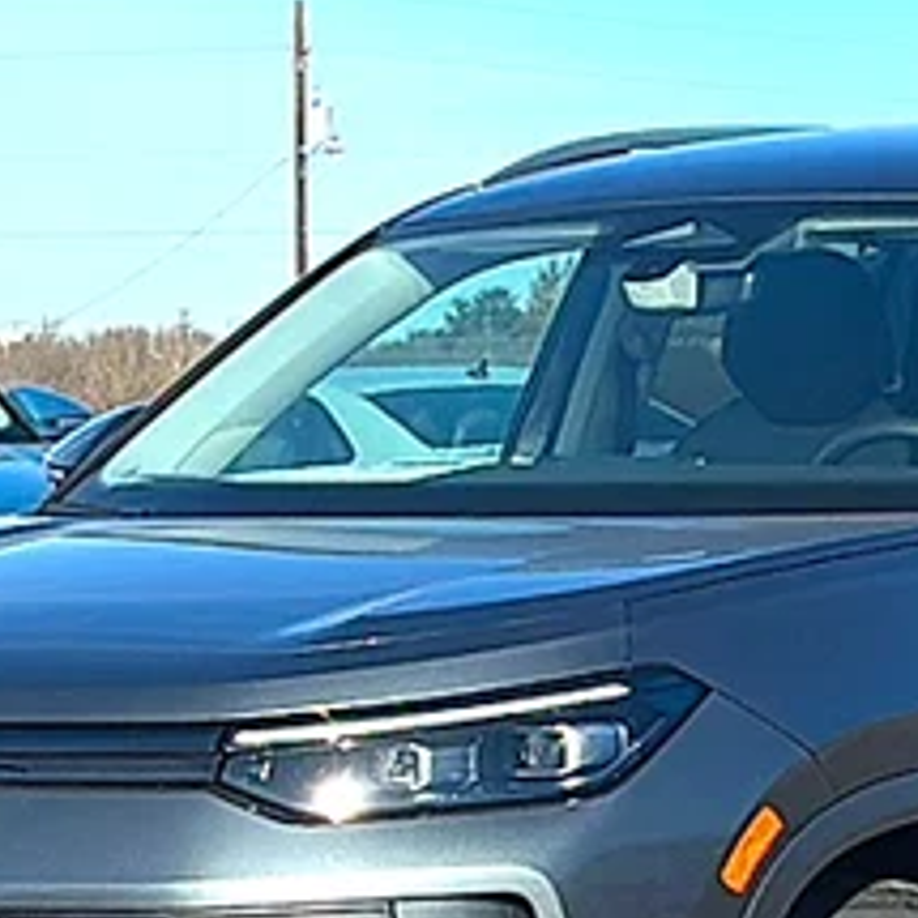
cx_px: 764
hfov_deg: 9.0
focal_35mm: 193
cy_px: 724
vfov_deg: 9.0
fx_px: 5791
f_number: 1.78
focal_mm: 6.86
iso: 64
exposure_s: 1/4219
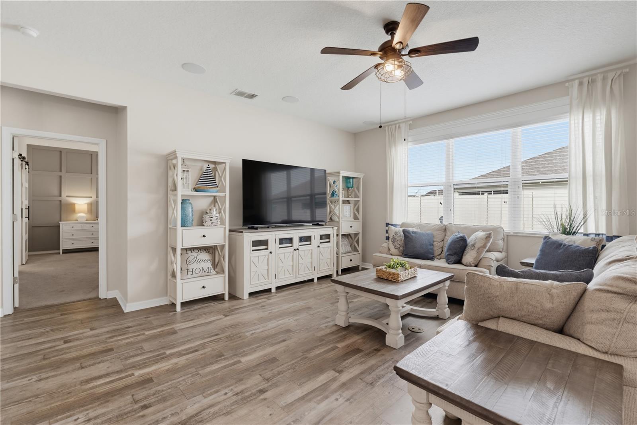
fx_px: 292
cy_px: 212
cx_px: 318
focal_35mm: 16
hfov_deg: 95.0
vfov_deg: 72.0
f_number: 13
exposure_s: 1/6
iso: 1600
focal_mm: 16.5
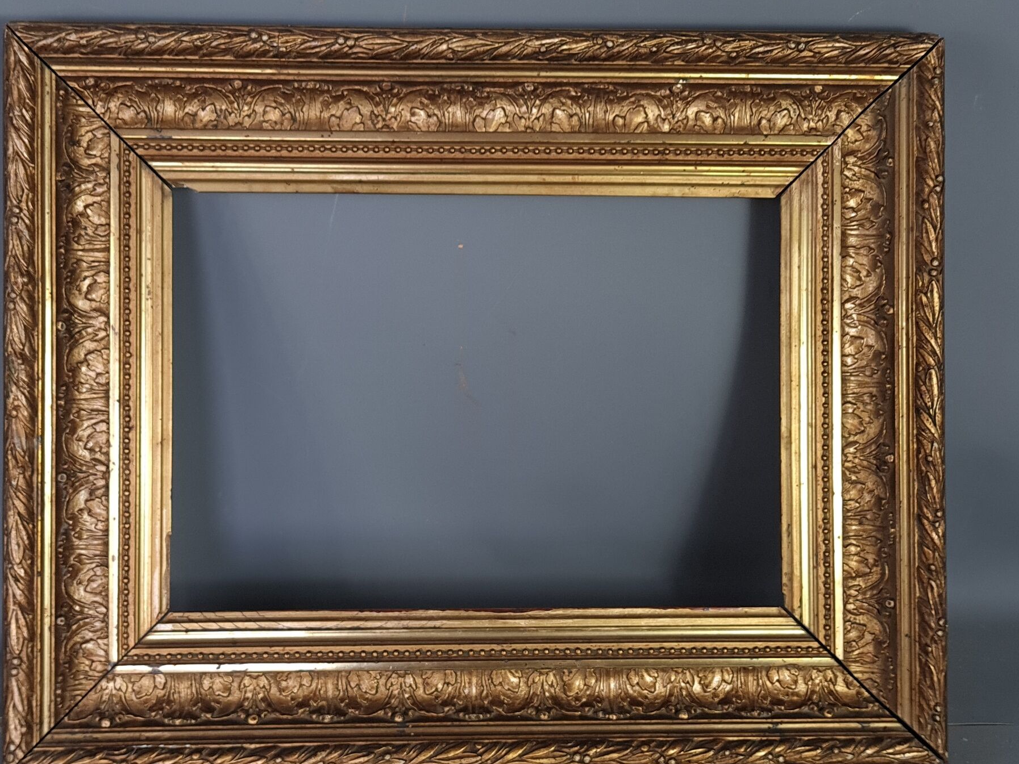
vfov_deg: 48.2
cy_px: 375
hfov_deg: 61.6
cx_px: 477
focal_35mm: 29
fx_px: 854
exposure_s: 1/100
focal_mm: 5.4
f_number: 1.8
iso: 80
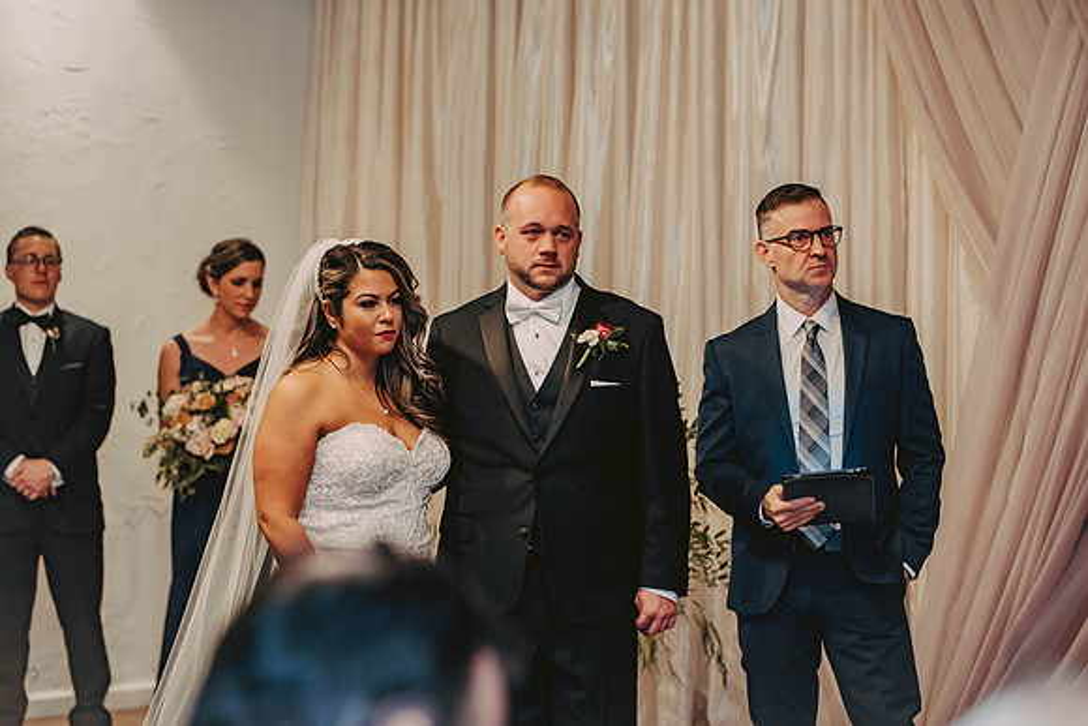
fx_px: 2721
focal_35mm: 90
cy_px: 363
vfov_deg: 15.2
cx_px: 544
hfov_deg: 22.6
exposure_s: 1/60
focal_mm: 90
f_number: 3.2
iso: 500
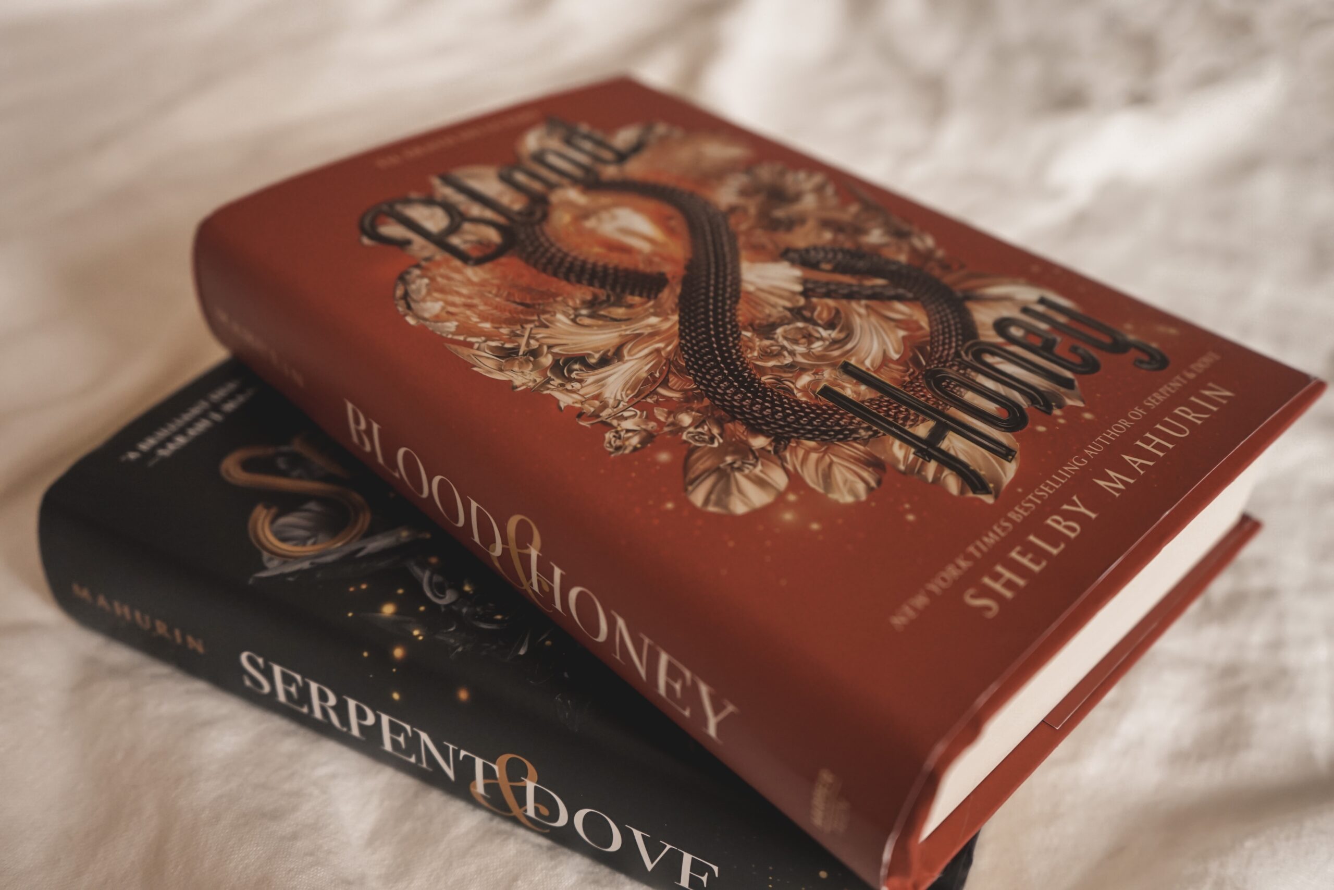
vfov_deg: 42.3
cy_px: 445
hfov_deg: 60.3
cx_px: 667
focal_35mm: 31
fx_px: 1149
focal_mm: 31
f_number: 4
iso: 1250
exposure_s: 1/60
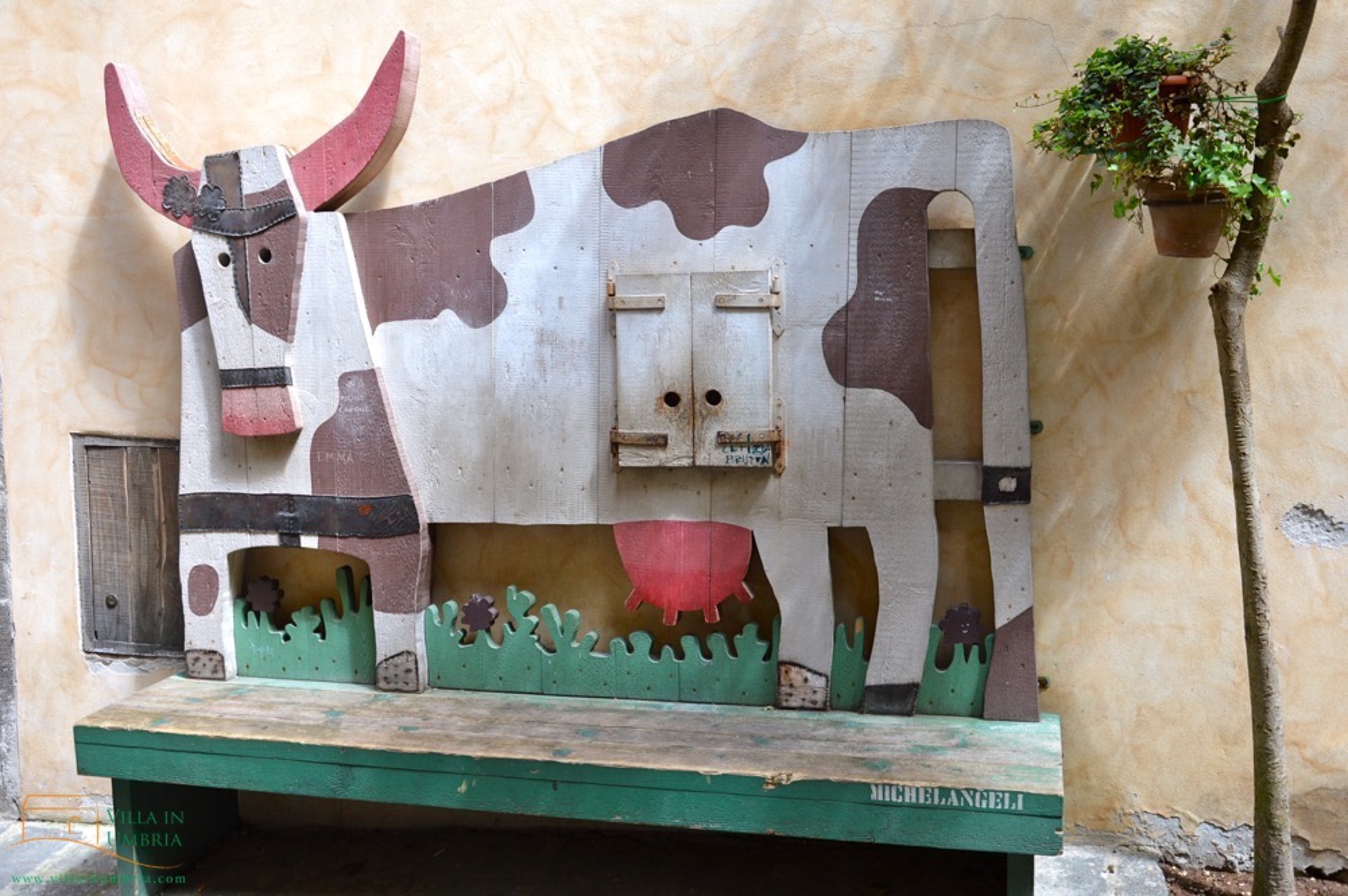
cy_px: 448
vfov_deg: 36.8
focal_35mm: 36
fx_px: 1347
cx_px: 674
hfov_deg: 53.2
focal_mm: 24
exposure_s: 1/100
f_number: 5
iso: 200
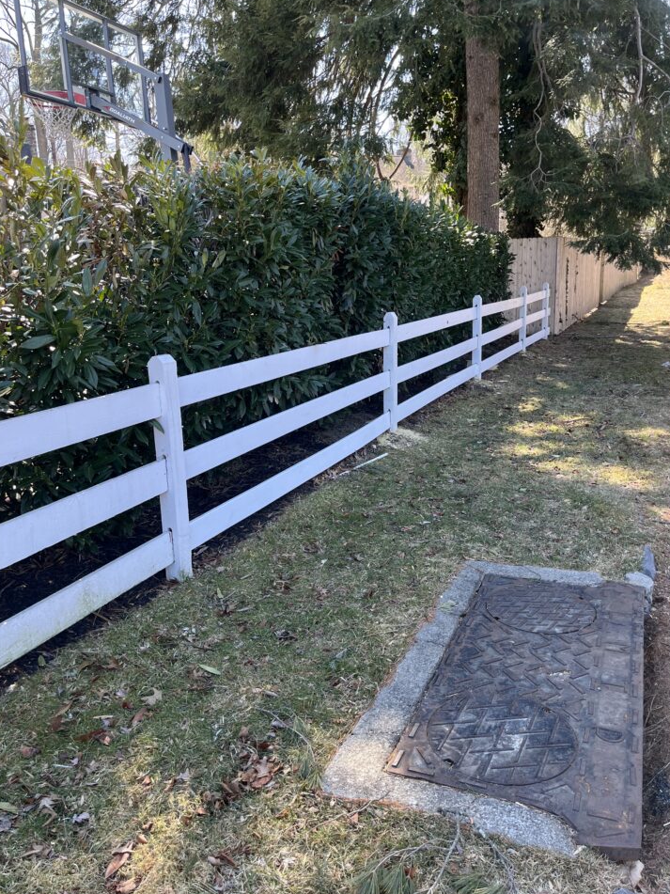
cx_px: 353
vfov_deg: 63.4
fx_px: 723
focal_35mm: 28
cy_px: 437
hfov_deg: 49.7
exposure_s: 1/187
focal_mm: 5.1
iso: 40
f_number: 1.6
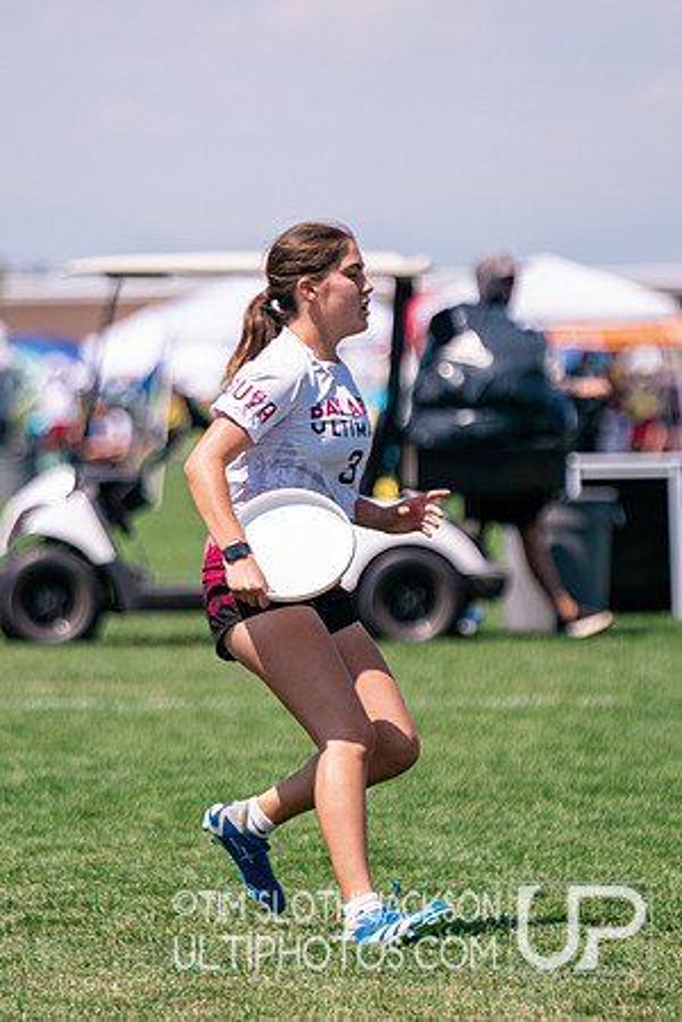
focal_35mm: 359
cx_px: 302
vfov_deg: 5.7
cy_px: 498
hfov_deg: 3.8
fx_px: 10214
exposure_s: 1/5000
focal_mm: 200
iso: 320
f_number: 3.2
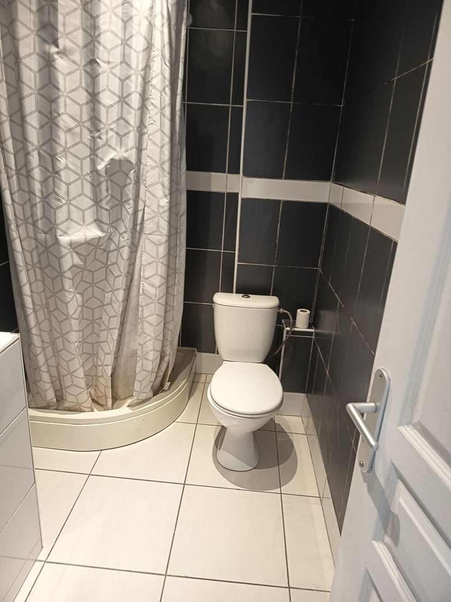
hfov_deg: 56.8
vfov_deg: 71.6
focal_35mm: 24
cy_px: 301
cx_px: 226
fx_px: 417
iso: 757
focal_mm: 5.27
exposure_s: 1/25
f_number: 1.7
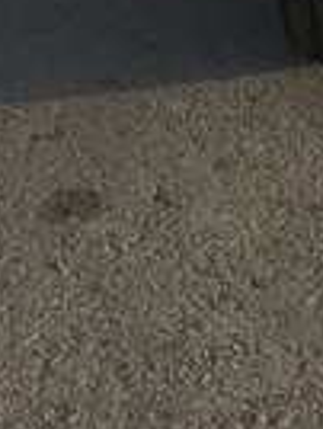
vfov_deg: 16.9
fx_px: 1327
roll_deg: -3.4
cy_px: -176
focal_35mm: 107
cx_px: 572
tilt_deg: -8.3
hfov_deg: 12.7
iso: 32
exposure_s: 1/989
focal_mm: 4.15
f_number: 2.2
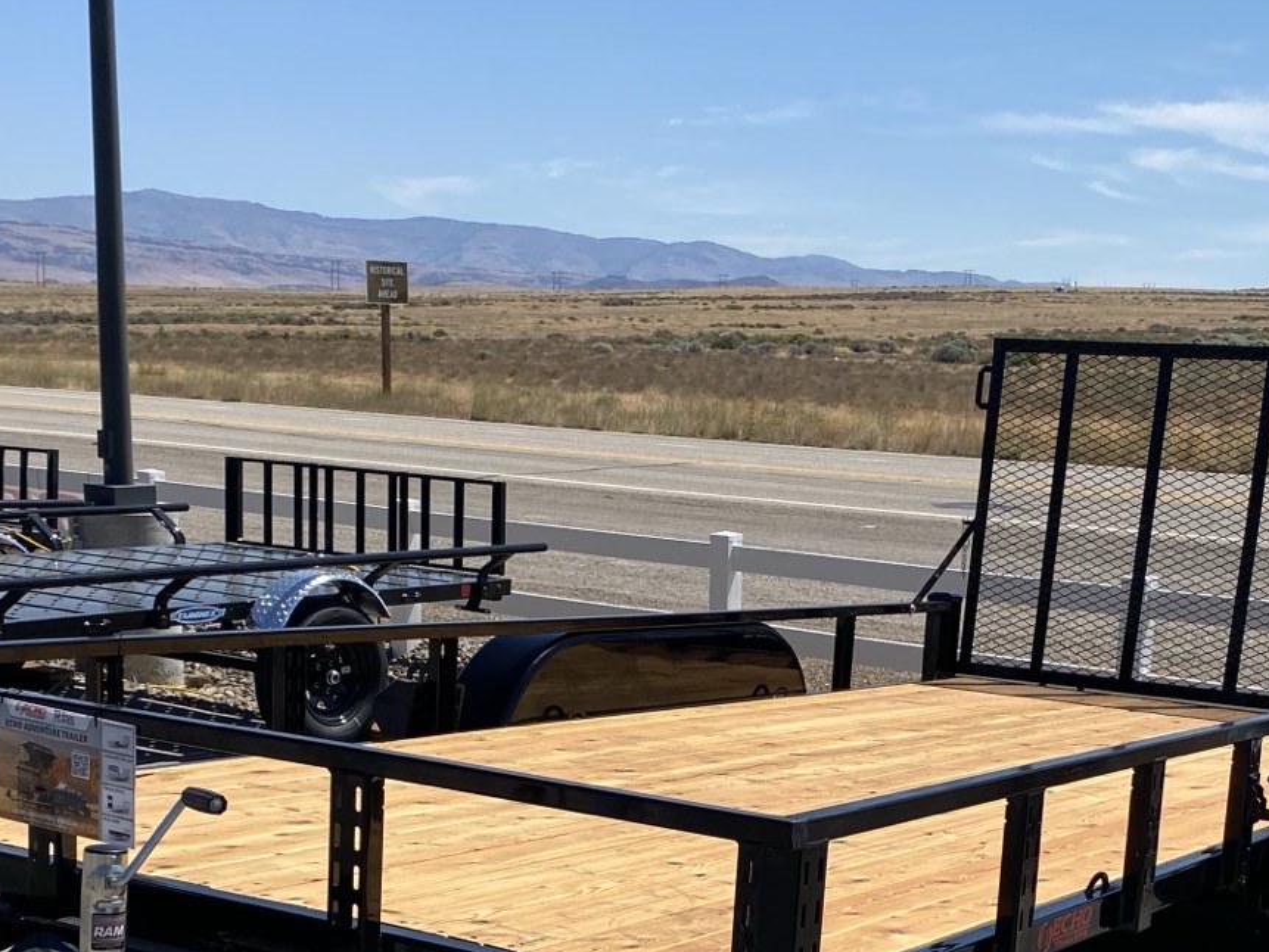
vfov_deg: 24.5
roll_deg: -1.6
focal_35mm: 58
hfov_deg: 33.1
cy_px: 859
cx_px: 790
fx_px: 2127
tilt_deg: -14.6
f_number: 1.8
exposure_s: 1/3610
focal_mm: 4.25
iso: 32
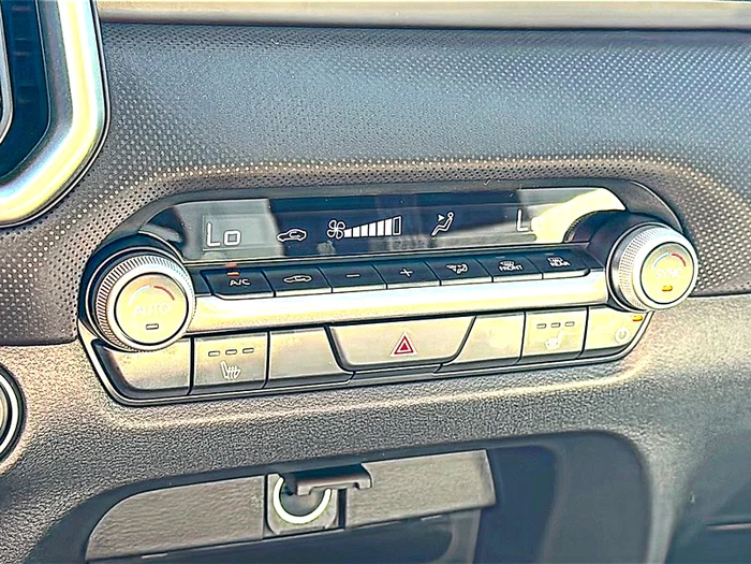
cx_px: 376
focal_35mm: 49
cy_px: 282
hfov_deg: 38.9
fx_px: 1063
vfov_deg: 29.7
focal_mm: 6.86
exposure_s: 1/111
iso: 125
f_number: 1.78
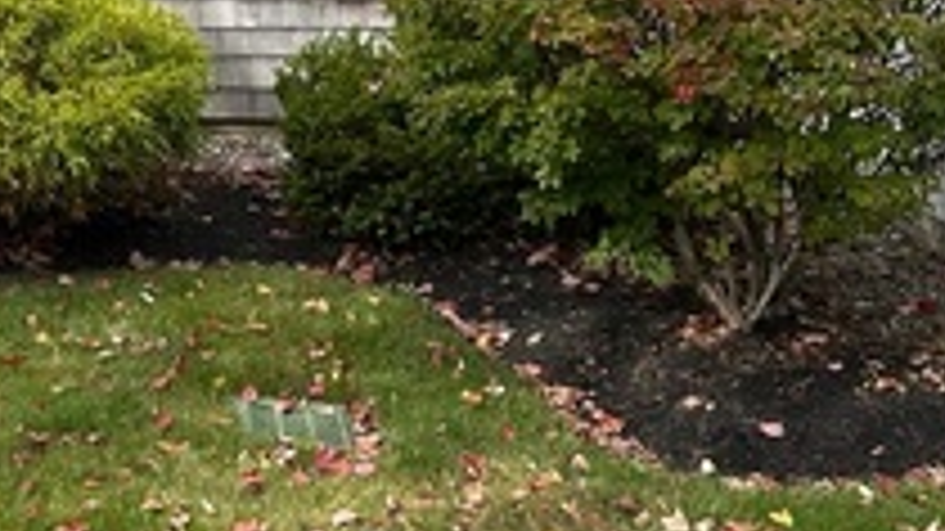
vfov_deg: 13.9
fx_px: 2079
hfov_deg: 24.0
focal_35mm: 83
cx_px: -83
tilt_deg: -4.7
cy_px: -184
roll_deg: +0.3
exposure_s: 1/1107
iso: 80
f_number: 1.78
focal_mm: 6.86
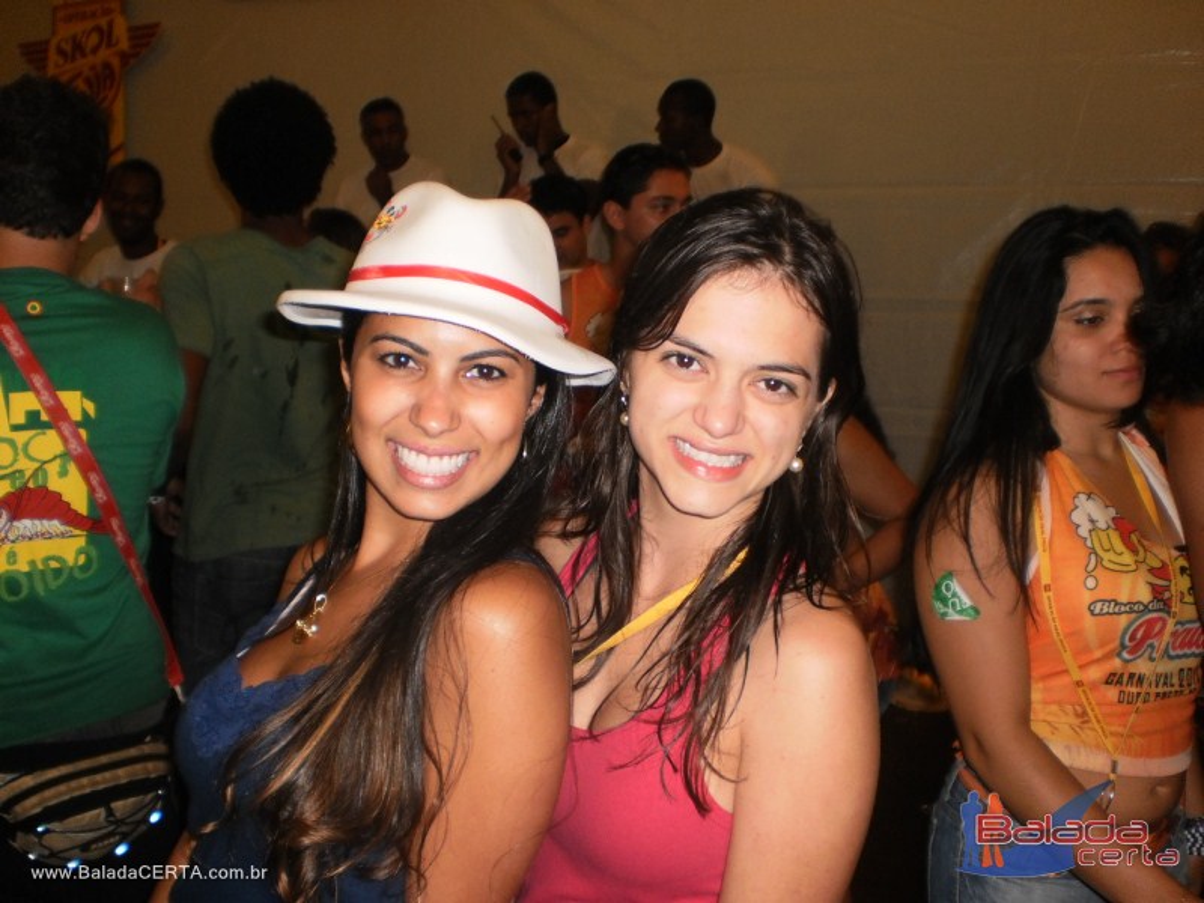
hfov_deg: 51.4
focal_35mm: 36
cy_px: 452
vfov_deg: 39.7
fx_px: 1252
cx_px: 602
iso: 125
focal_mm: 6.3
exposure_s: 1/30
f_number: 3.1
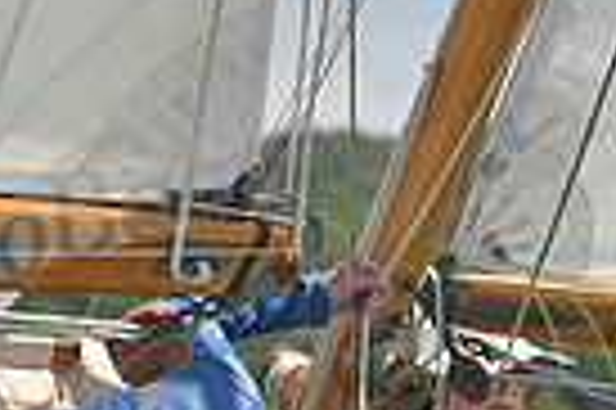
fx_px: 15211
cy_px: 809
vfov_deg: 1.5
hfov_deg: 2.3
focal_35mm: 890
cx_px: 634
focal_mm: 210
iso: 280
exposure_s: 1/1000
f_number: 6.3
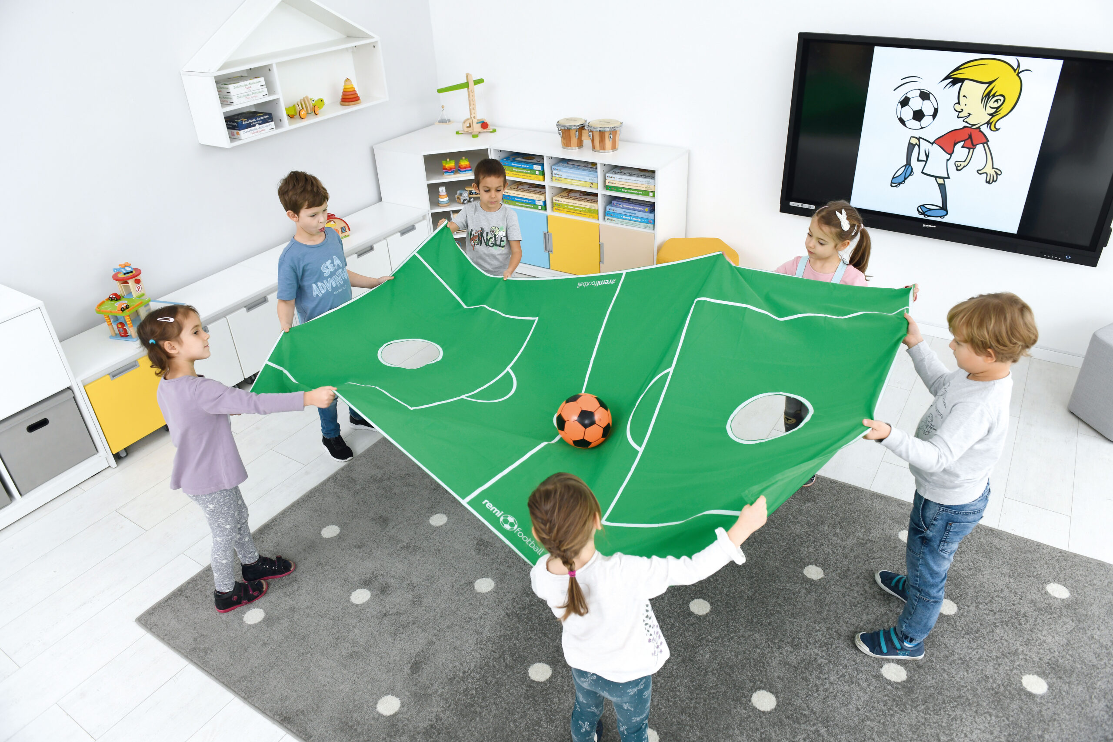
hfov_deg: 73.7
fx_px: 742
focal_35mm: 24
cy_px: 371
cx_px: 556
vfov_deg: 53.1
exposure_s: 1/60
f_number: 5.6
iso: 400
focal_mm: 24
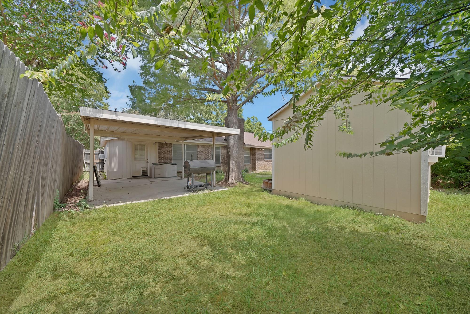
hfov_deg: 112.6
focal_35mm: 12
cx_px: 235
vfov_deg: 90.1
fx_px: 157
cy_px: 157
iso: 640
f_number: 9
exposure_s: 1/40
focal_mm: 12
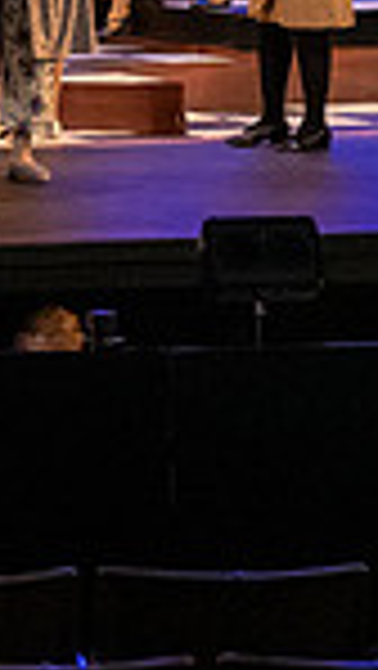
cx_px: -531
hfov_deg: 5.2
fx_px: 4002
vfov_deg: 9.4
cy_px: -137
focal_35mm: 225
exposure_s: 1/200
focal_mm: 55
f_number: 3.5
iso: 4000
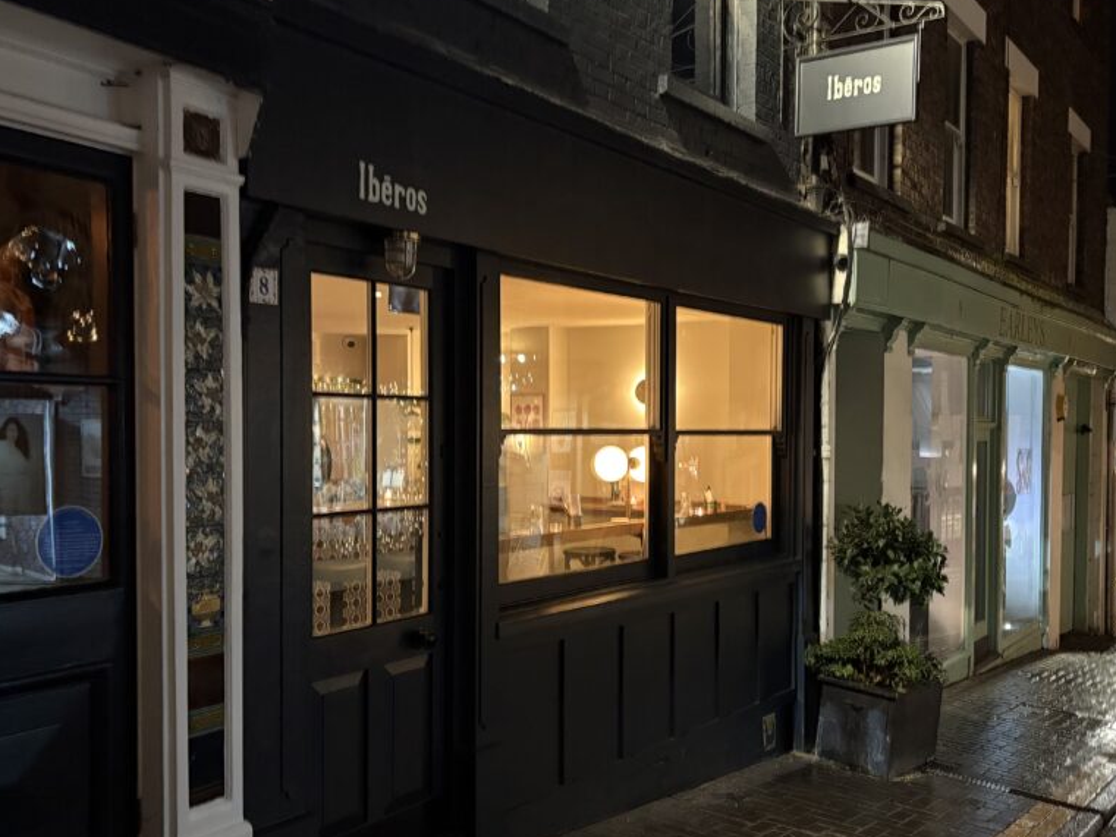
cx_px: 584
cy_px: 447
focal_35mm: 35
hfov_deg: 52.6
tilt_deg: -1.2
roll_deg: +0.7
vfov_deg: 40.7
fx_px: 1129
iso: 800
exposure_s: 1/25
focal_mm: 5.96
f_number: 1.6
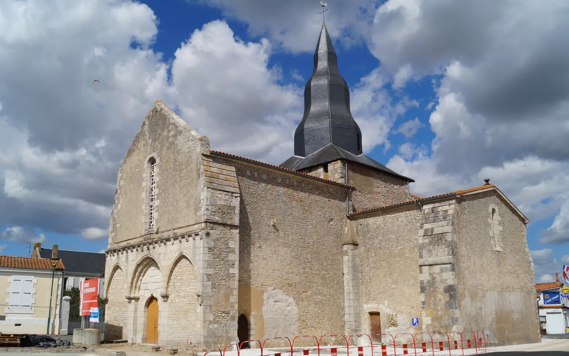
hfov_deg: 61.2
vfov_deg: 40.6
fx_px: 481
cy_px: 182
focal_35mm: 31
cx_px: 281
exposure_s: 1/320
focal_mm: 20
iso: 100
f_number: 10
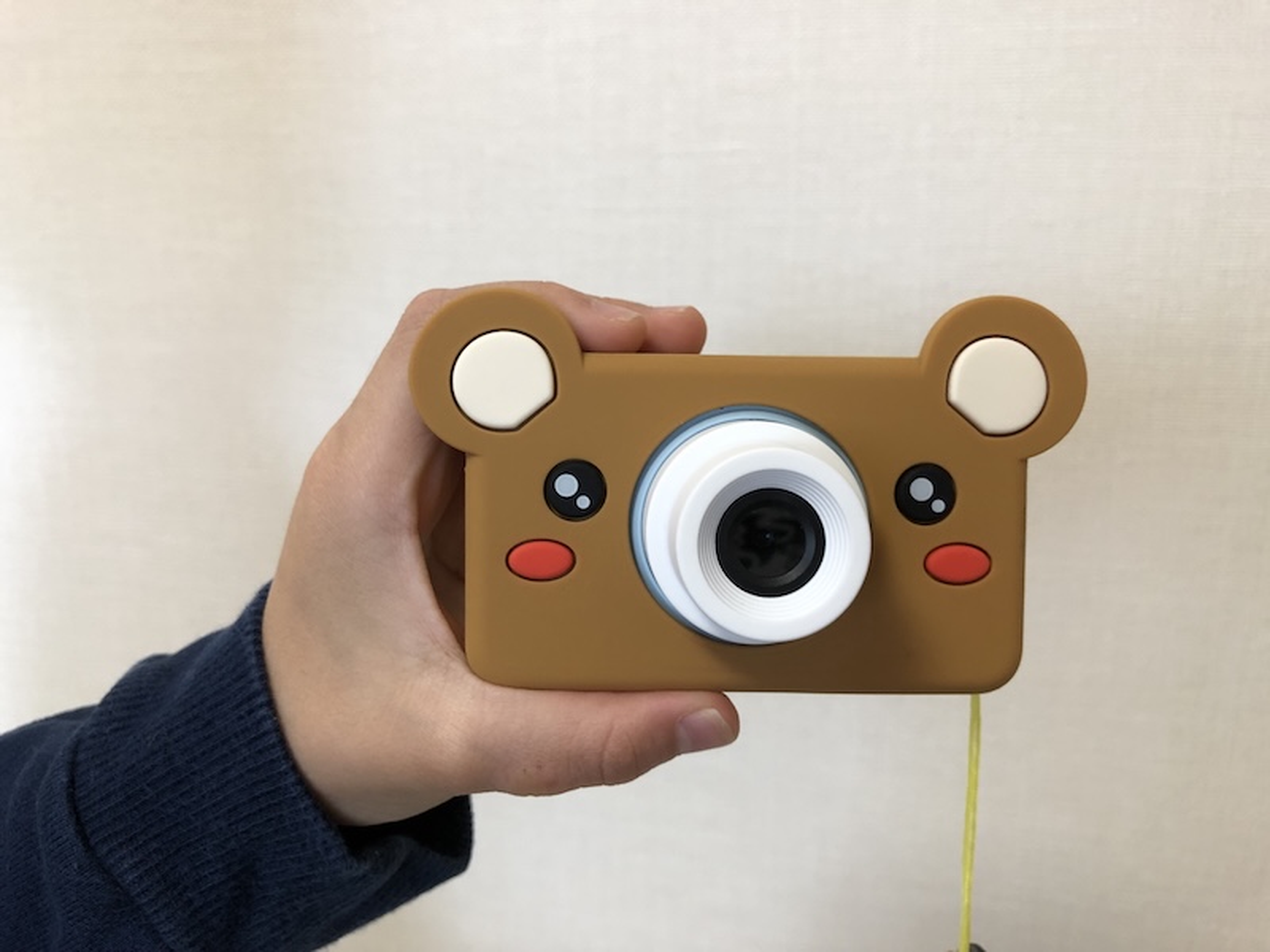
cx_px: 635
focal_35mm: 28
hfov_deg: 63.4
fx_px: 1027
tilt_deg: -12.3
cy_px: 476
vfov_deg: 49.7
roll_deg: -0.1
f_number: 1.8
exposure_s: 1/17
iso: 50
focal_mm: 3.99
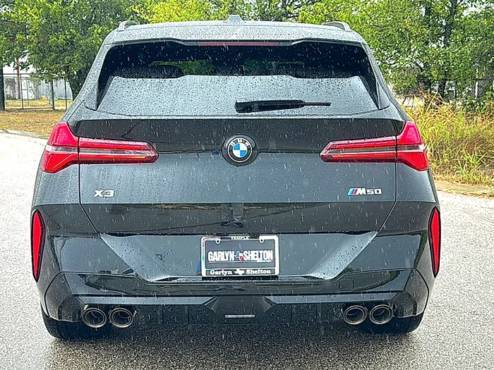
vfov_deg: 33.6
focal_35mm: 43
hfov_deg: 43.9
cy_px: 185
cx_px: 247
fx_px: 614
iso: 80
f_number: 1.78
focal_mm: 6.86
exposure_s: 1/443
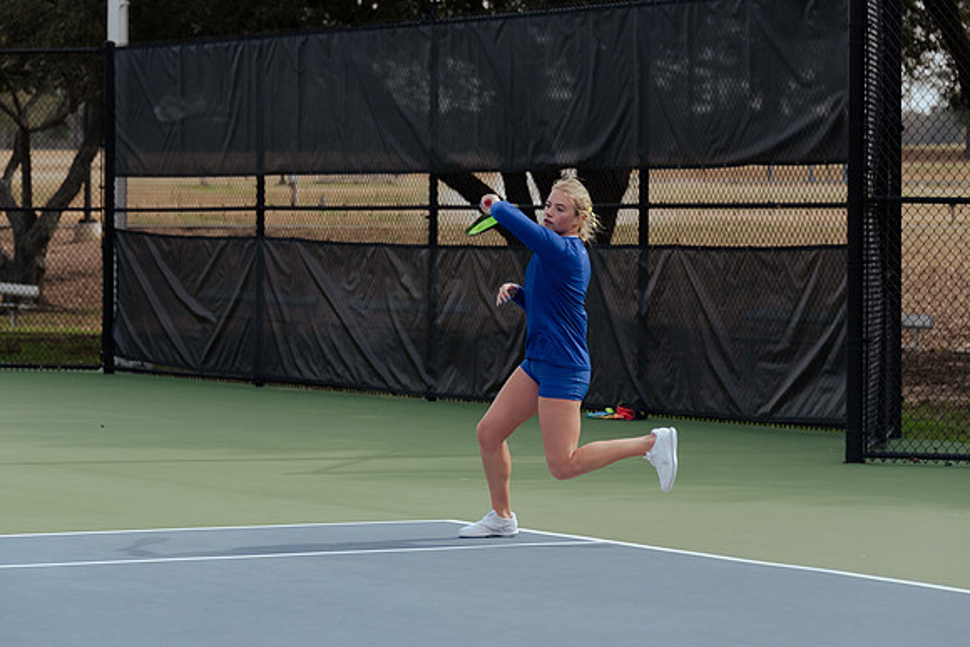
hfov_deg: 14.9
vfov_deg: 10.0
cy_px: 355
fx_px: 3709
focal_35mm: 138
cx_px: 475
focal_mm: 122
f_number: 5.6
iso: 640
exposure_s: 1/2500
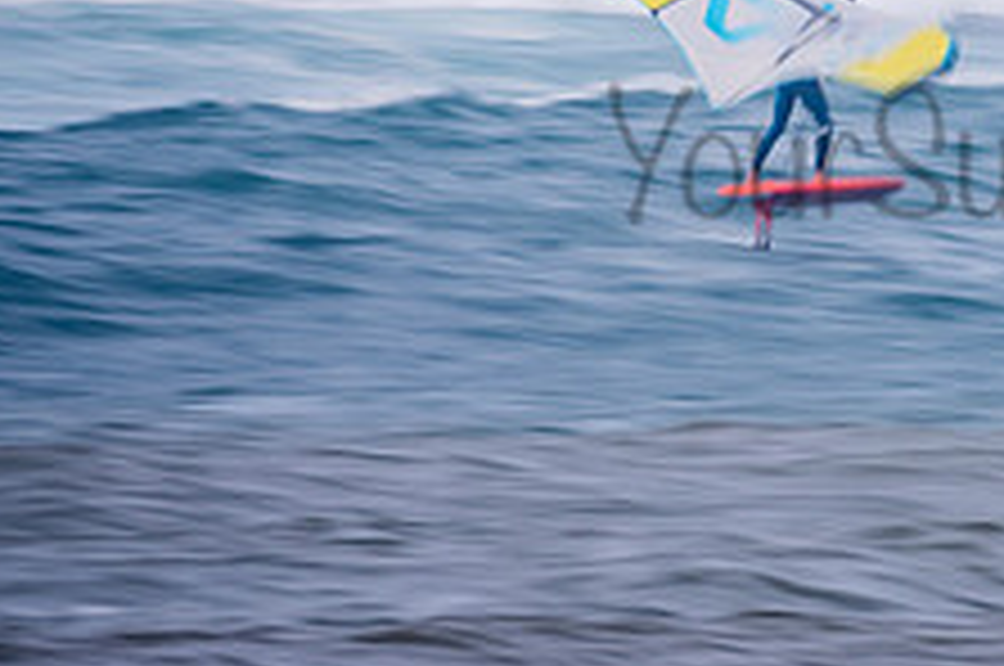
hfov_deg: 1.3
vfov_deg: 0.9
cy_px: 98
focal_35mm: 1598
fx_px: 44502
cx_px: 1025
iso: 31
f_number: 13
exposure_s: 1/20
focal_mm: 500
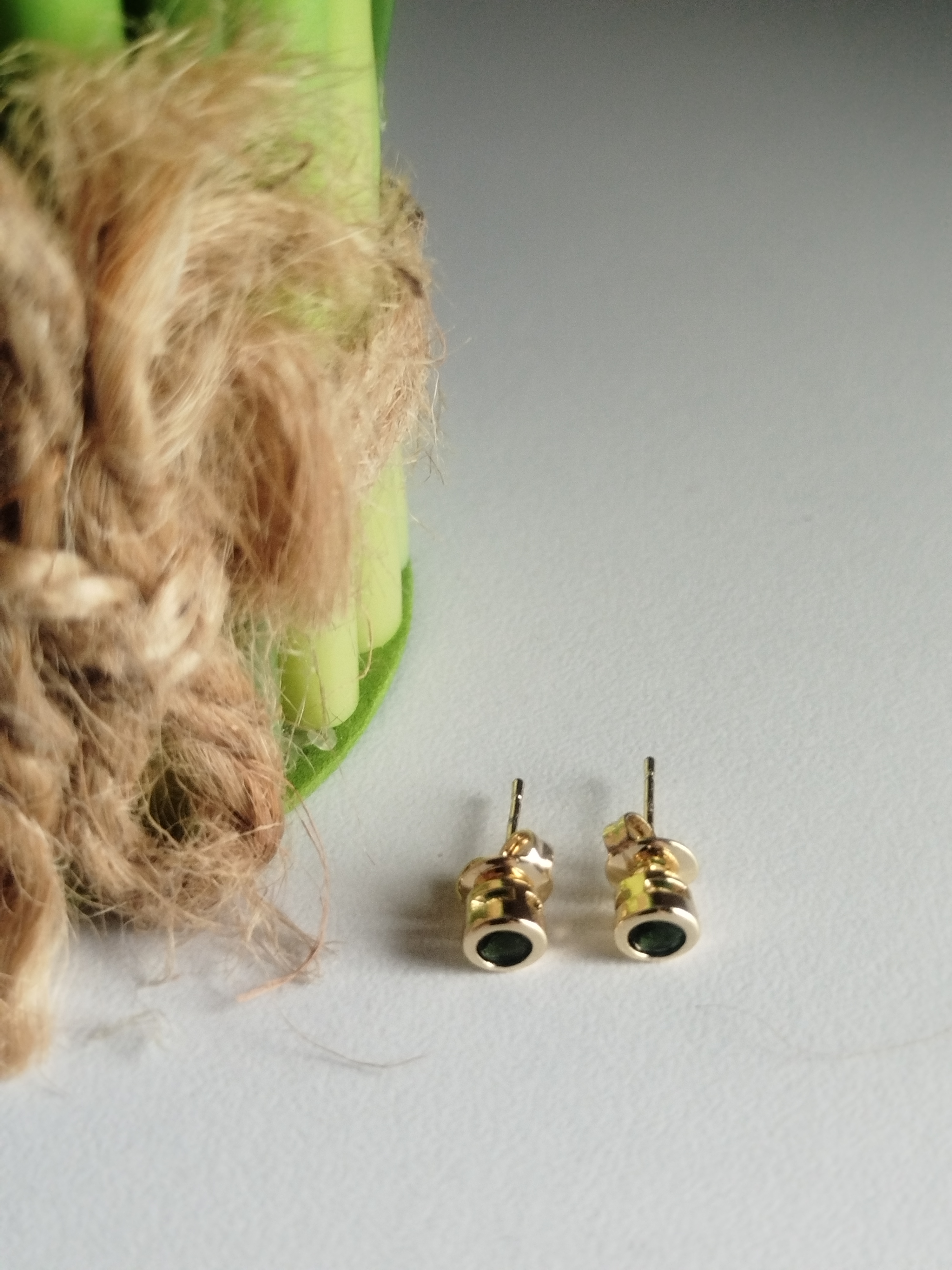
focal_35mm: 43
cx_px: 476
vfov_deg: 43.9
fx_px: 1577
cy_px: 635
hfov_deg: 33.6
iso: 800
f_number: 1.7
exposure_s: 1/24
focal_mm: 5.31
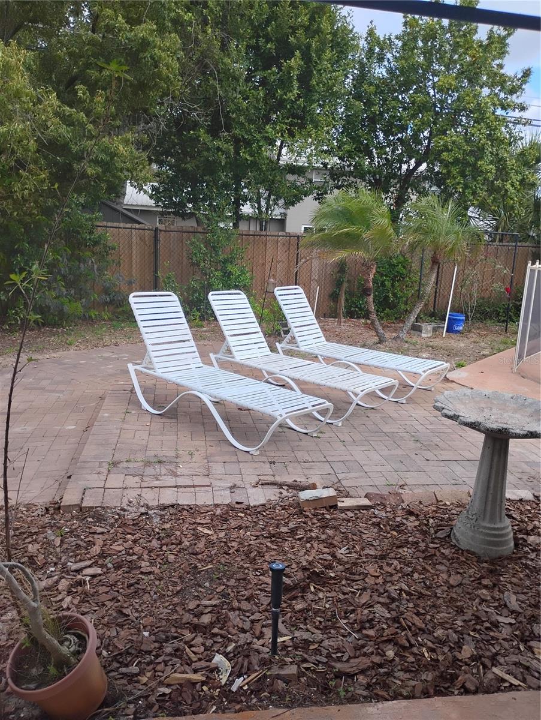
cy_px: 360
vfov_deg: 63.4
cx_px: 270
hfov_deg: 49.8
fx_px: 582
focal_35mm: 28
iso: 100
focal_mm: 4.26
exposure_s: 1/443
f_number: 1.8
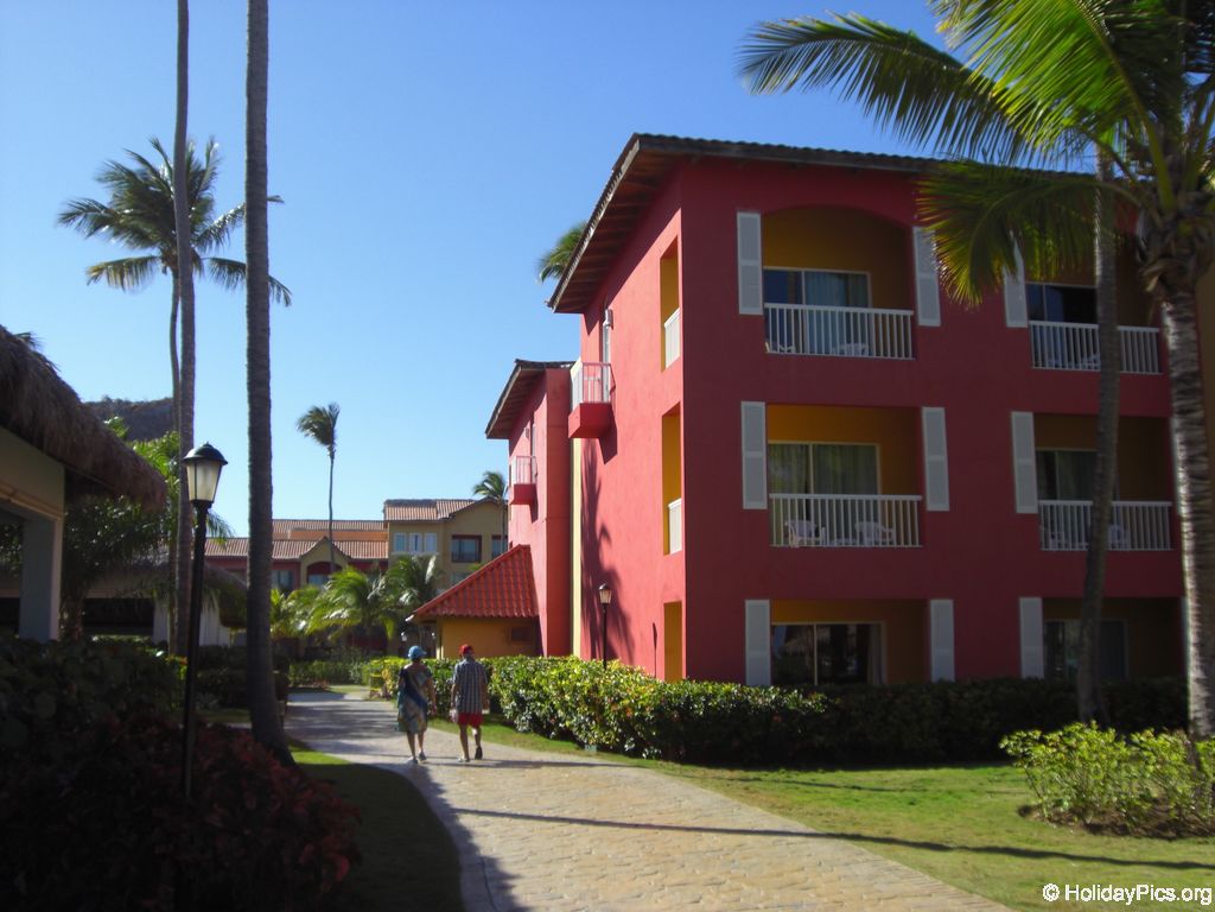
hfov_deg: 49.0
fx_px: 1334
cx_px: 608
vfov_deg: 37.7
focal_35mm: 38
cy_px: 456
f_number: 8
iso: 64
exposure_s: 1/125
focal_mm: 6.2
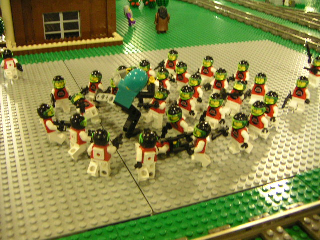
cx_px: 160
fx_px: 370
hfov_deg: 46.8
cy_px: 120
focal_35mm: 40
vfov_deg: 36.0
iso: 400
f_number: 2.9
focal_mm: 5.3
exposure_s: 1/20
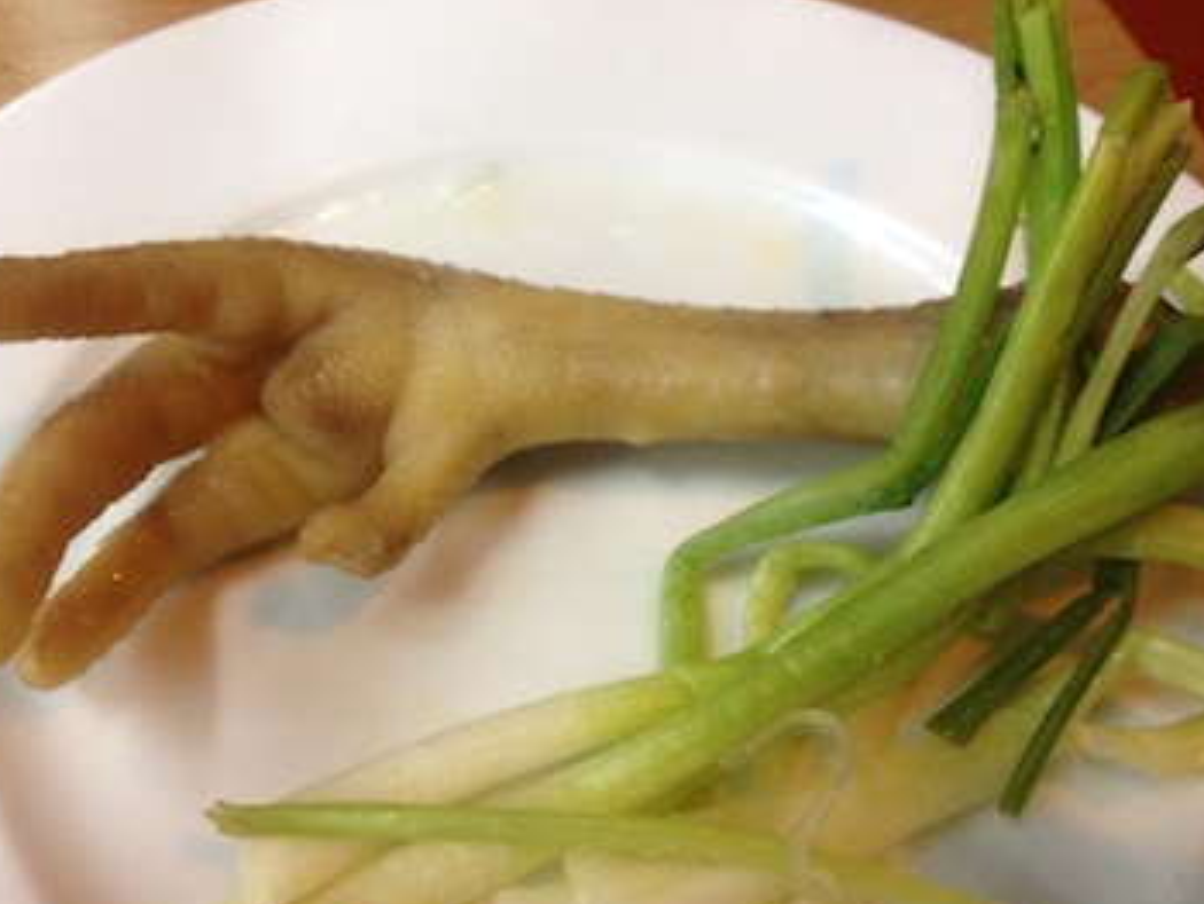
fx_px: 1392
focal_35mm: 40
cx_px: 526
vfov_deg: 36.0
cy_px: 454
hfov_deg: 46.7
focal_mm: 4.28
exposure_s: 1/20
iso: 200
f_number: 2.4
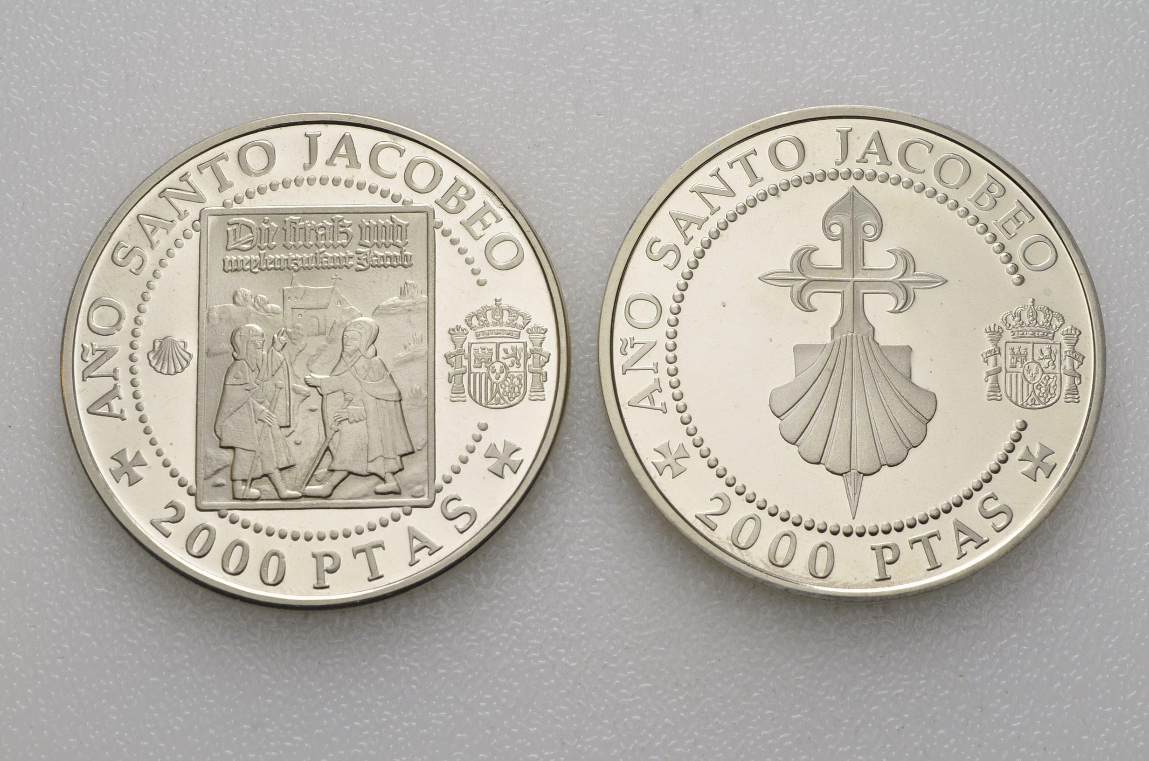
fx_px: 2293
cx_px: 574
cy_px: 380
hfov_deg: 28.1
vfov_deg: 18.8
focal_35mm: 72
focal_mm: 48
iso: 400
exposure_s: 1/250
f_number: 14
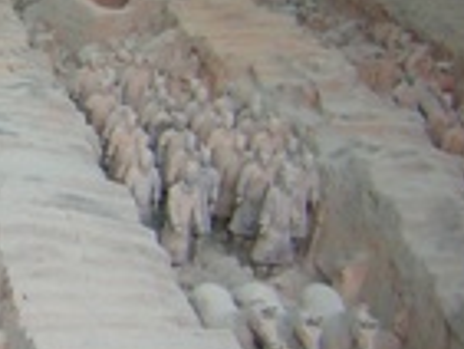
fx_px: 1368
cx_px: -46
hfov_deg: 18.5
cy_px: 155
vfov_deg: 14.5
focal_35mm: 102
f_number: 2.6
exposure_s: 1/6.2
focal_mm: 4.7
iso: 50
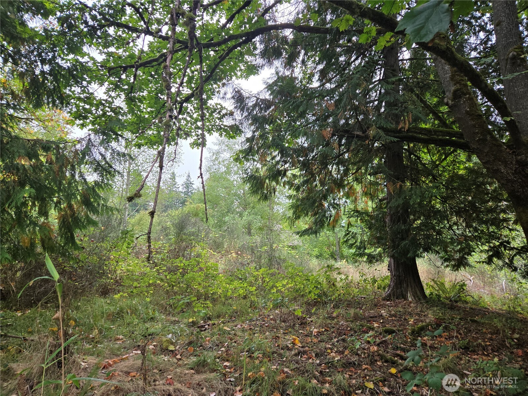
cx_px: 264
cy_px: 198
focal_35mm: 23
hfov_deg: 73.9
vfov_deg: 58.9
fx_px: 351
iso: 125
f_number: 1.8
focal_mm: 5.4
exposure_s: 1/180
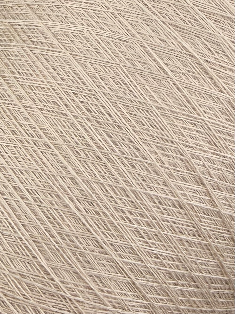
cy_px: 157
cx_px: 118
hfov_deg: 56.8
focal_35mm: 24
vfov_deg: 71.6
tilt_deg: -61.8
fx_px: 217
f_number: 2.2
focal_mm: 2.22
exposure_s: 1/777
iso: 32
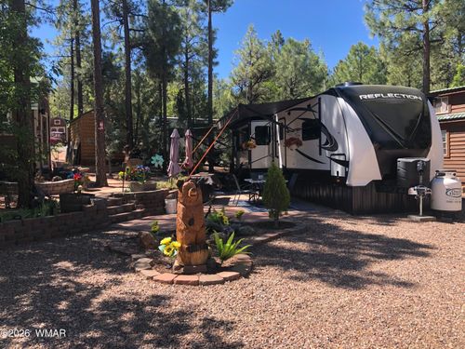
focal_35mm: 28
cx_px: 232
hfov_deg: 63.4
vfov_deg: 49.7
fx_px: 376
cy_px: 174
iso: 20
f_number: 1.8
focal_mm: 4
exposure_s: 1/571
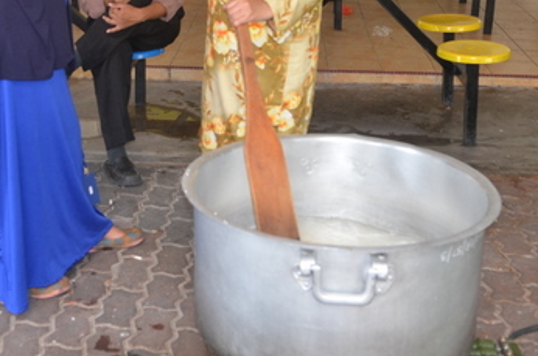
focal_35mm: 61
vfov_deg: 21.7
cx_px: 180
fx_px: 910
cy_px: 42
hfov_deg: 32.7
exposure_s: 1/100
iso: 400
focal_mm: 22
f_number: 2.8
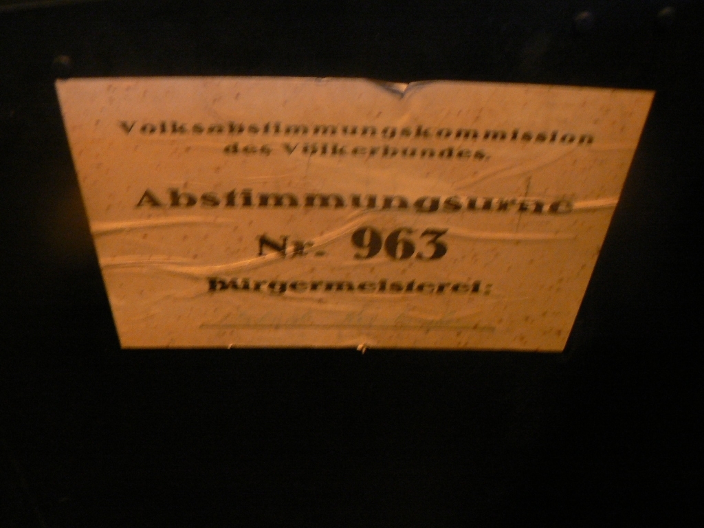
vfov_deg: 39.7
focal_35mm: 36
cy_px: 264
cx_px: 352
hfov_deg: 51.4
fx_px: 732
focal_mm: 6
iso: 200
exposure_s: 1/4
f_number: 2.8
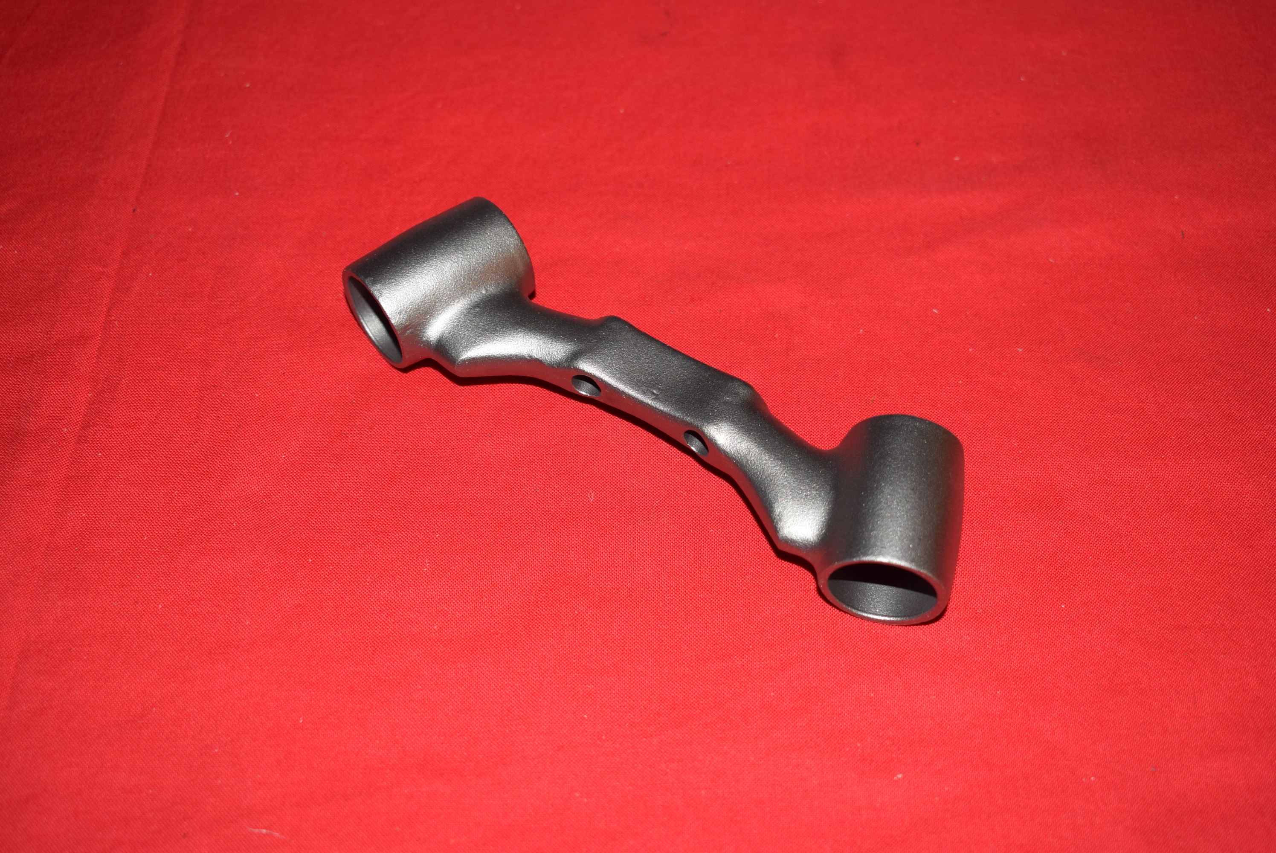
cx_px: 638
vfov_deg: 29.9
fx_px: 1596
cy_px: 426
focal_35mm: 45
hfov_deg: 43.6
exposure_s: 1/200
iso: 400
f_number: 5.6
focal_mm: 30
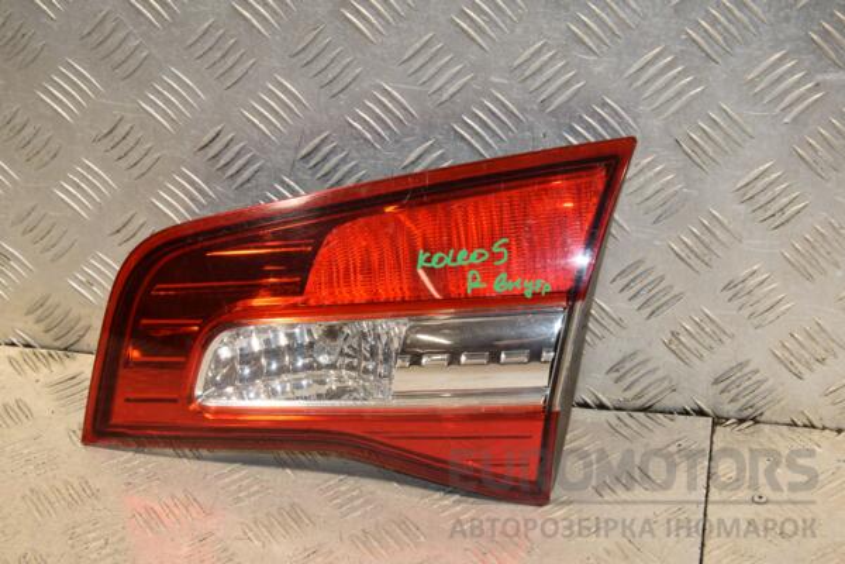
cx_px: 422
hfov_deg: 28.1
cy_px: 282
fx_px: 1690
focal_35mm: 72
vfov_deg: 18.9
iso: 800
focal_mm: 48
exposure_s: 1/200
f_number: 8
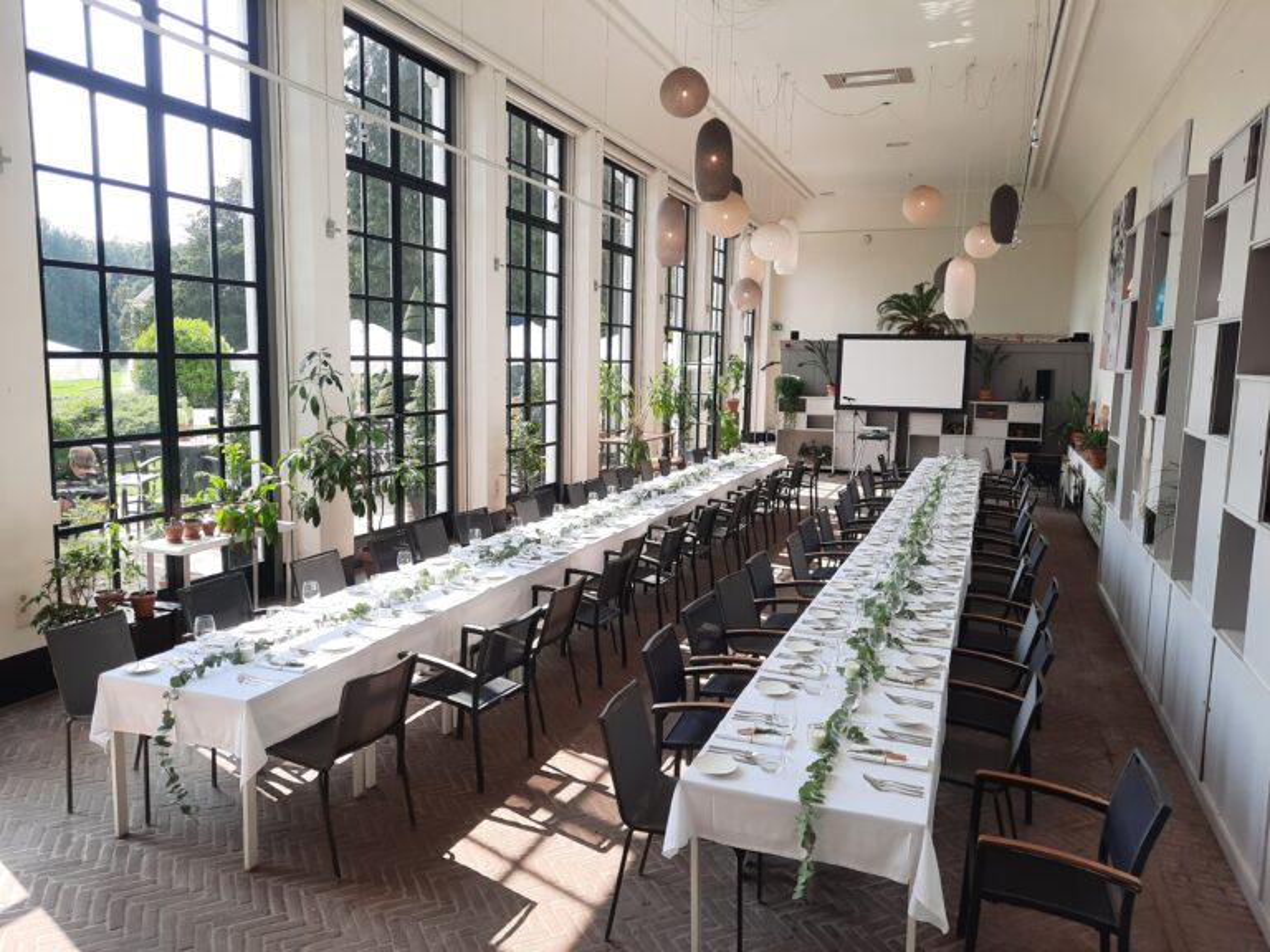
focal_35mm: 25
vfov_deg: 54.9
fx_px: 917
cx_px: 635
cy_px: 476
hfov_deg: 69.4
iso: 32
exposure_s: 1/215
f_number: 2
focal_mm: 4.6
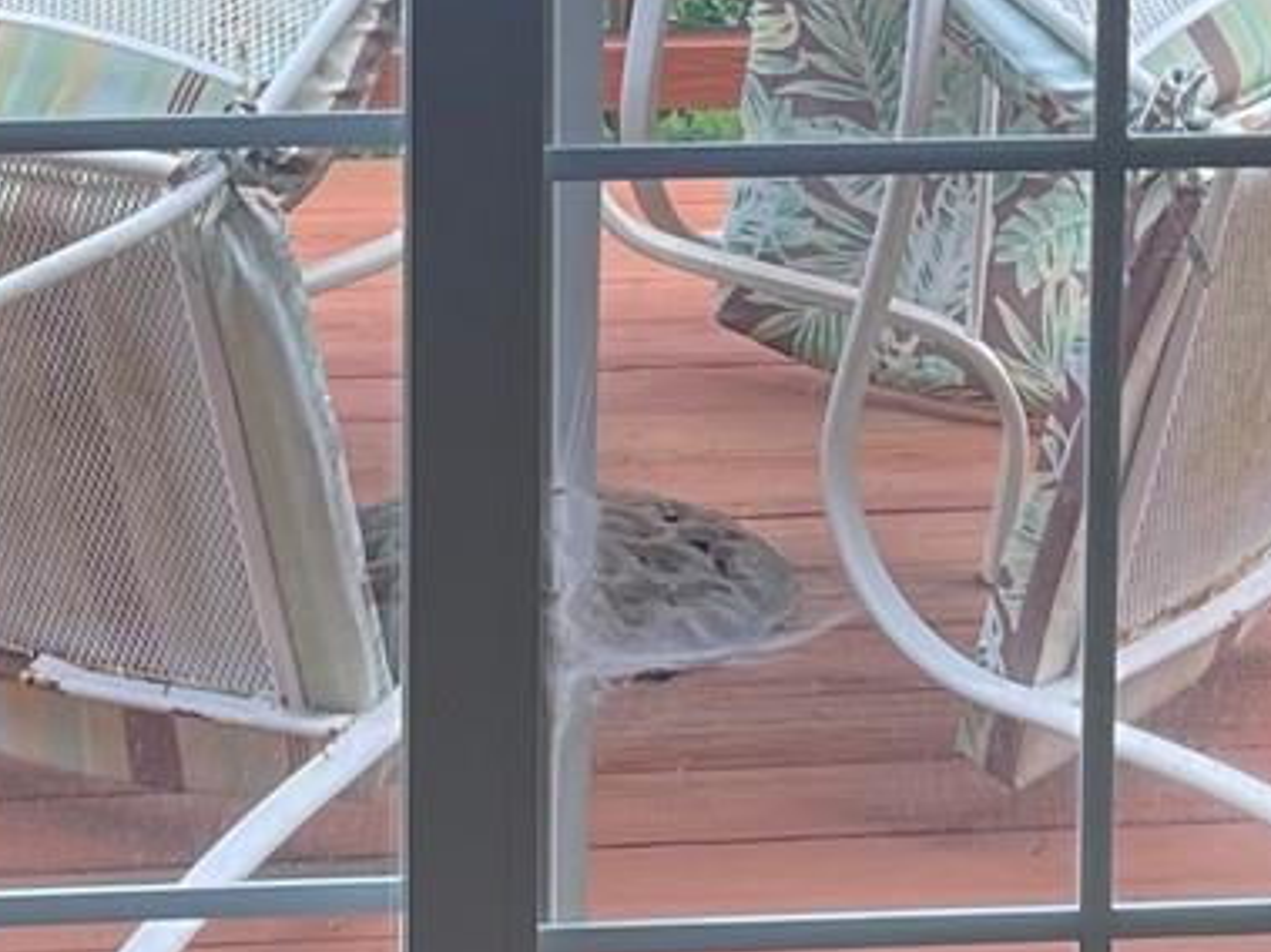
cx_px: 597
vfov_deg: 10.8
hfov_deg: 14.6
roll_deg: -0.1
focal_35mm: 135
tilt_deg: -11.4
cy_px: -248
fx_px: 4955
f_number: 1.6
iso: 32
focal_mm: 5.1
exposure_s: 1/284
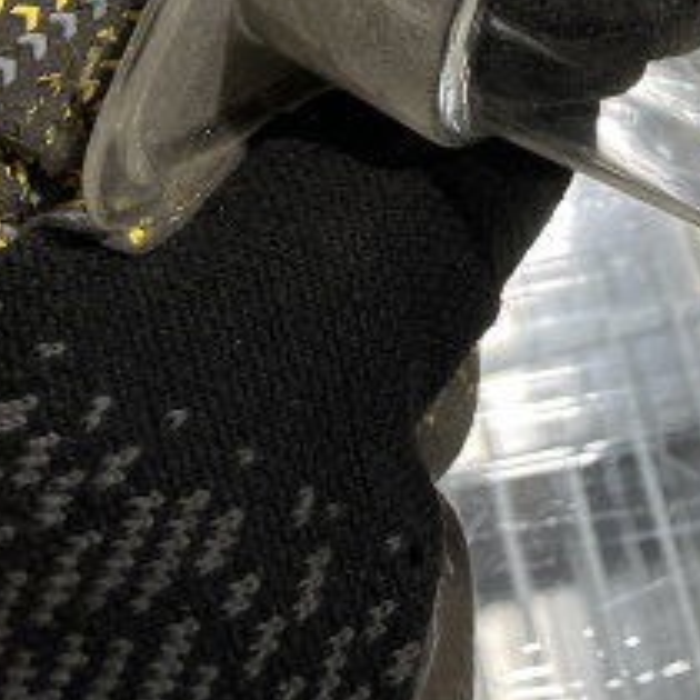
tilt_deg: -30.7
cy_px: -602
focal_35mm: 89
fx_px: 2036
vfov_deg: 16.1
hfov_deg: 18.4
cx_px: 857
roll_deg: -5.8
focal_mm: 4.2
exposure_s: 1/116
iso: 125
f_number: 1.6
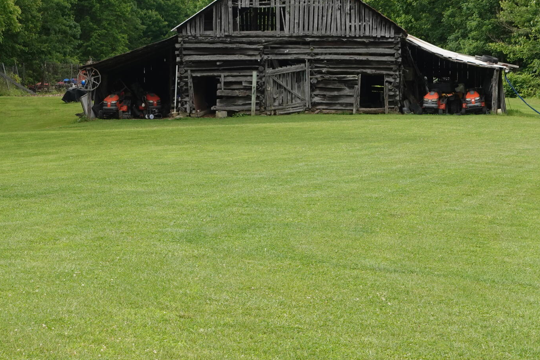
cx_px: 306
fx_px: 1875
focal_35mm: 125
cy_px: 59
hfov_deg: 16.4
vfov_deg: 10.9
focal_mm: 21.46
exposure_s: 1/320
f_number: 4
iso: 125
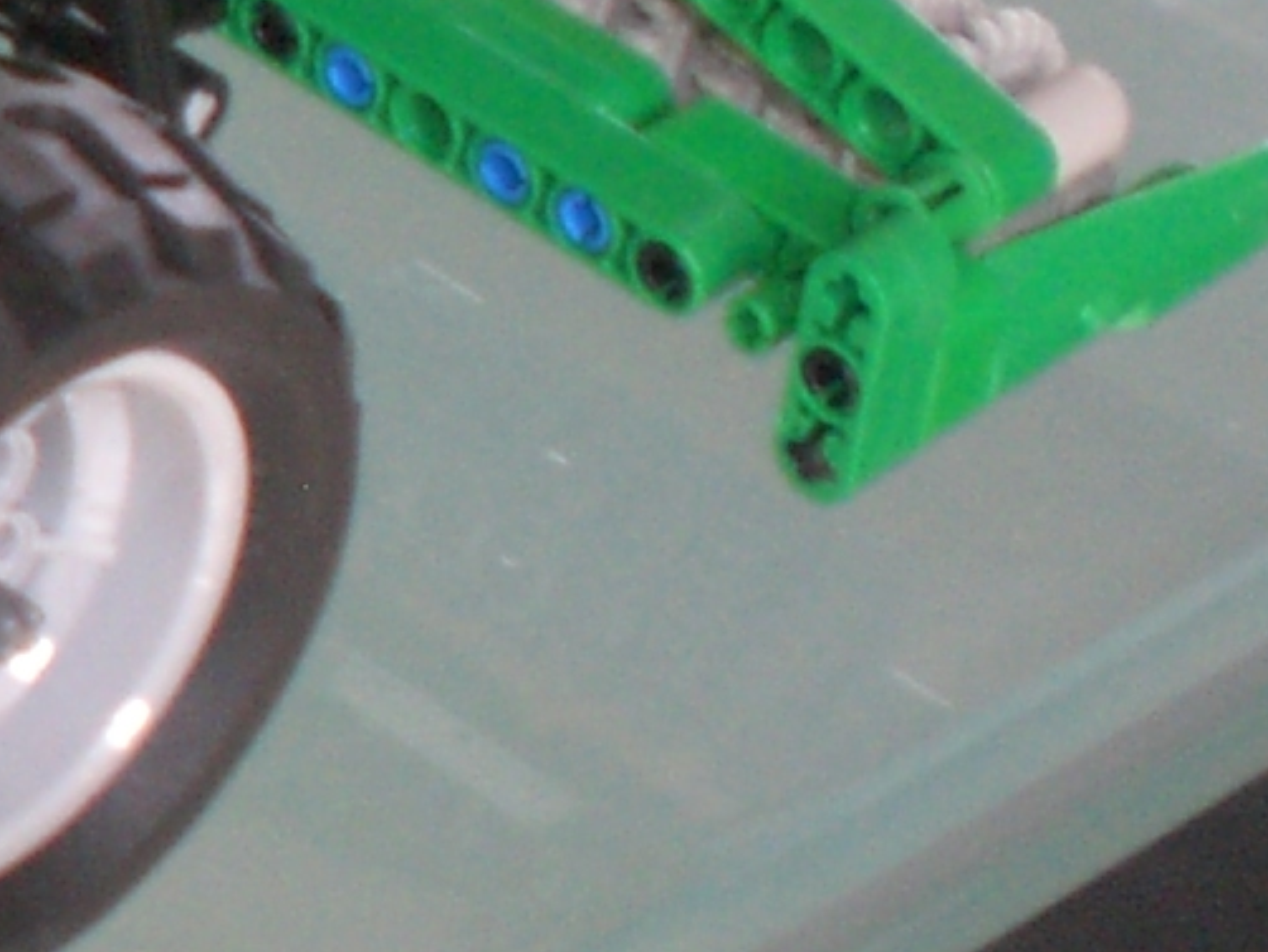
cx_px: -1197
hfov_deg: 11.6
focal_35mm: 155
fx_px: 5680
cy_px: 477
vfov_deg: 9.6
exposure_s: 1/125
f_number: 3.1
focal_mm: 6.3
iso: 200
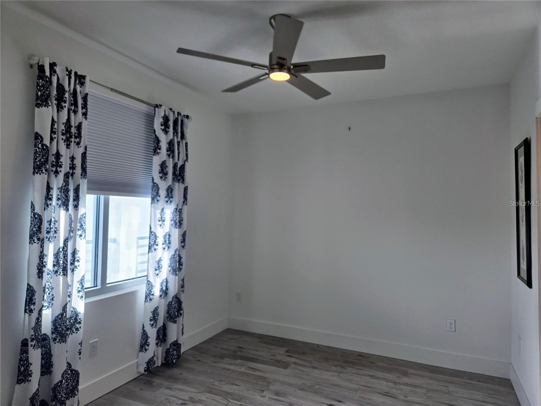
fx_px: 359
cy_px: 203
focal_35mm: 23
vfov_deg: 58.9
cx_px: 270
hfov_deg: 73.9
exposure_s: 1/449
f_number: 1.8
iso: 25
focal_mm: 5.4
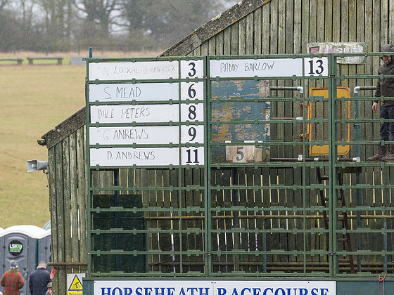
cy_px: 140
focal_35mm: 348
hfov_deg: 5.7
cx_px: 204
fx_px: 3961
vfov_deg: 4.3
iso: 800
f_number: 5
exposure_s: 1/500
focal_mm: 200
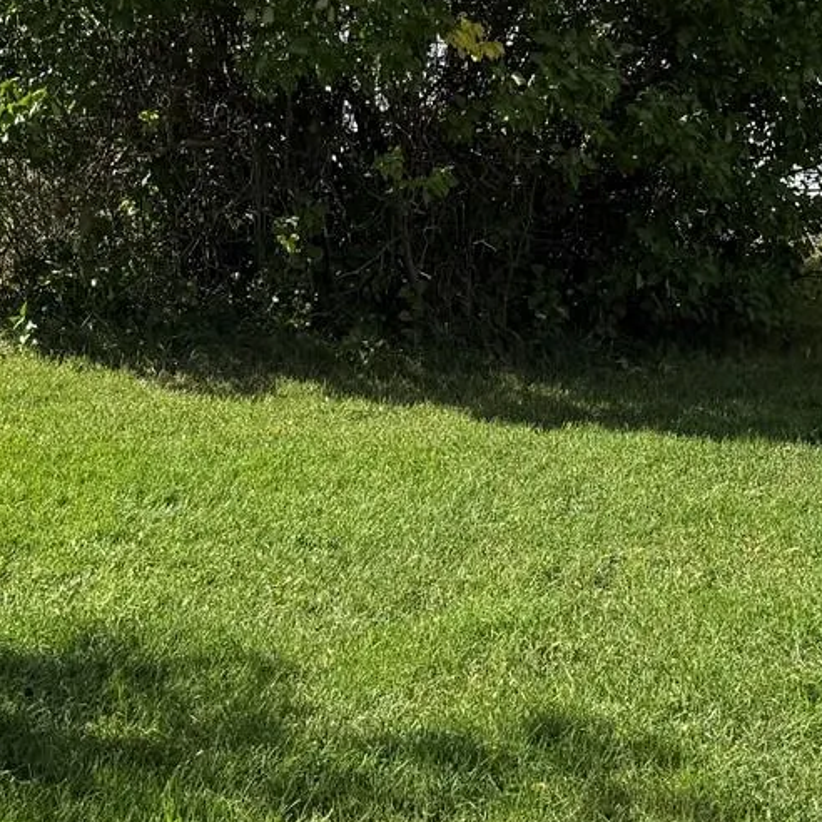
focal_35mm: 69
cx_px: 428
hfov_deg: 25.0
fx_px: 1854
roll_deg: +0.2
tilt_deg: +0.4
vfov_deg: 24.3
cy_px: 82
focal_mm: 6.76
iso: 80
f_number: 1.78
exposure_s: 1/3279
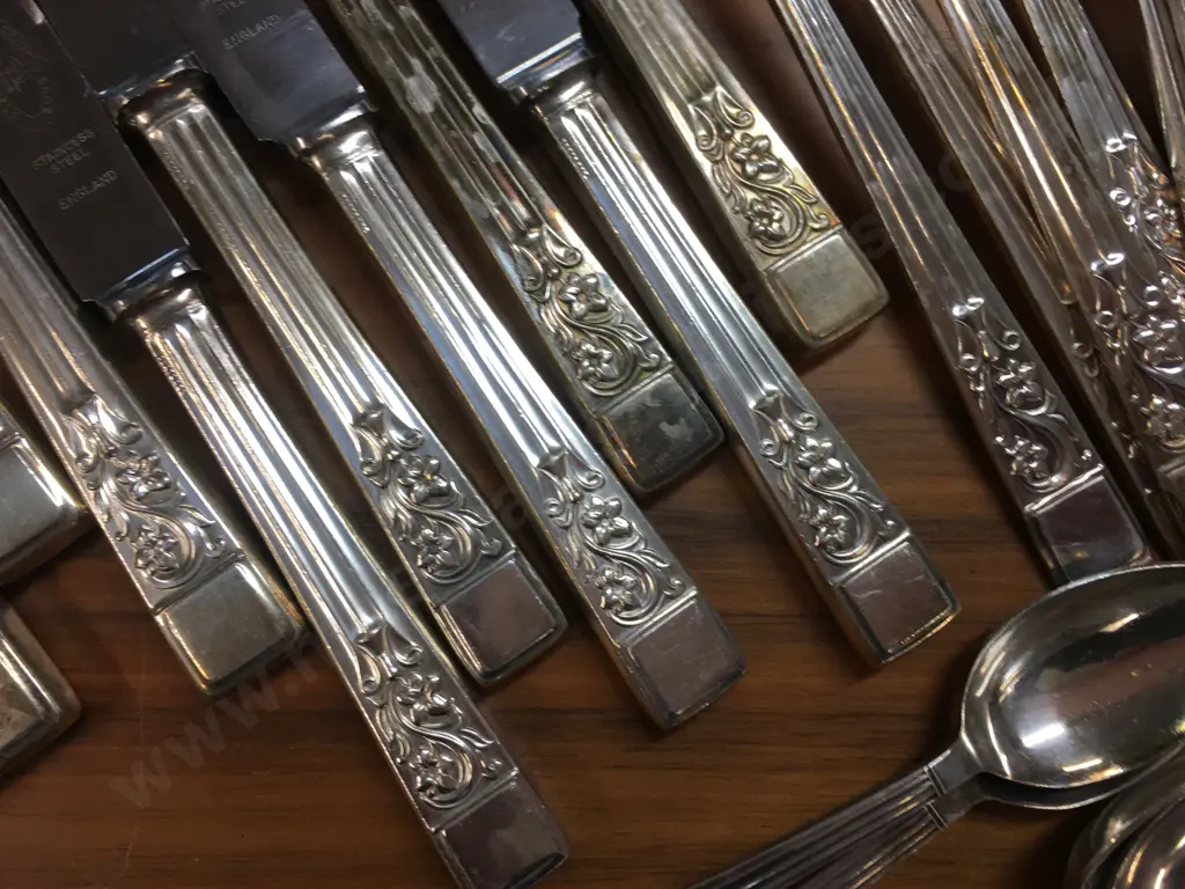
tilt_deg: -81.9
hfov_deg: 61.7
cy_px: 444
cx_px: 592
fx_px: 993
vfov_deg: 48.2
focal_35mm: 29
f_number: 2.2
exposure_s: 1/33
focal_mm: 4.15
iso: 25
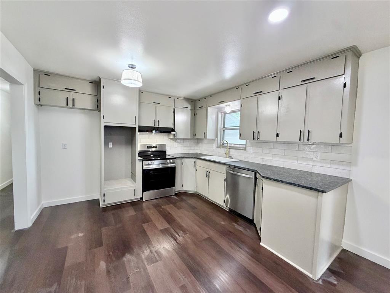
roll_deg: -1.0
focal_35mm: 14
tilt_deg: -3.5
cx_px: 195
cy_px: 146
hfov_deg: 102.1
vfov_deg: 85.7
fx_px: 158
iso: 320
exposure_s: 1/120
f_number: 2.2
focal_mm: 2.22
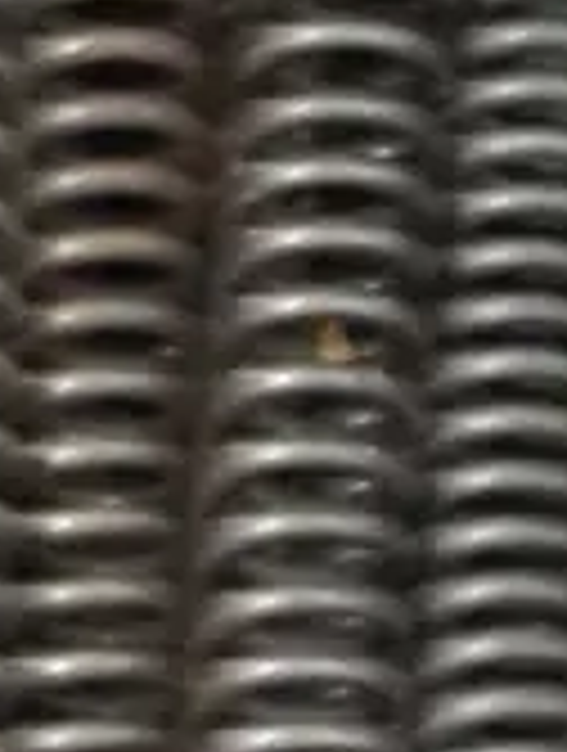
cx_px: 943
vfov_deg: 4.7
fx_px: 9051
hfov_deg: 3.6
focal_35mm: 416
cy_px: 747
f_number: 5.4
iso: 3200
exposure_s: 1/8
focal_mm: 34
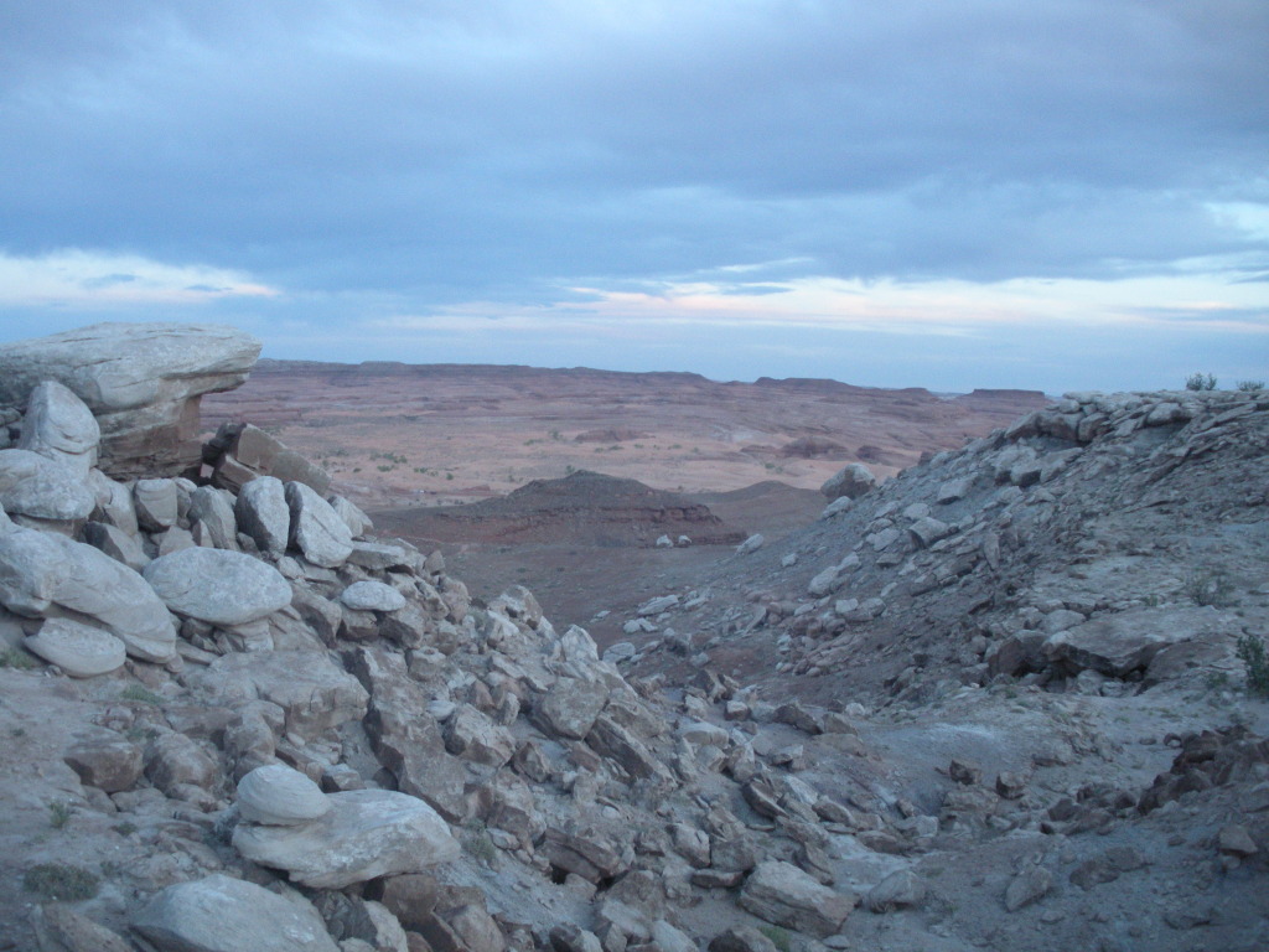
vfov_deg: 39.7
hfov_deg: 51.4
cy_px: 476
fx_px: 1320
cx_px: 634
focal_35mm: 36
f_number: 3.5
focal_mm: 6.3
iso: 326
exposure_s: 1/60
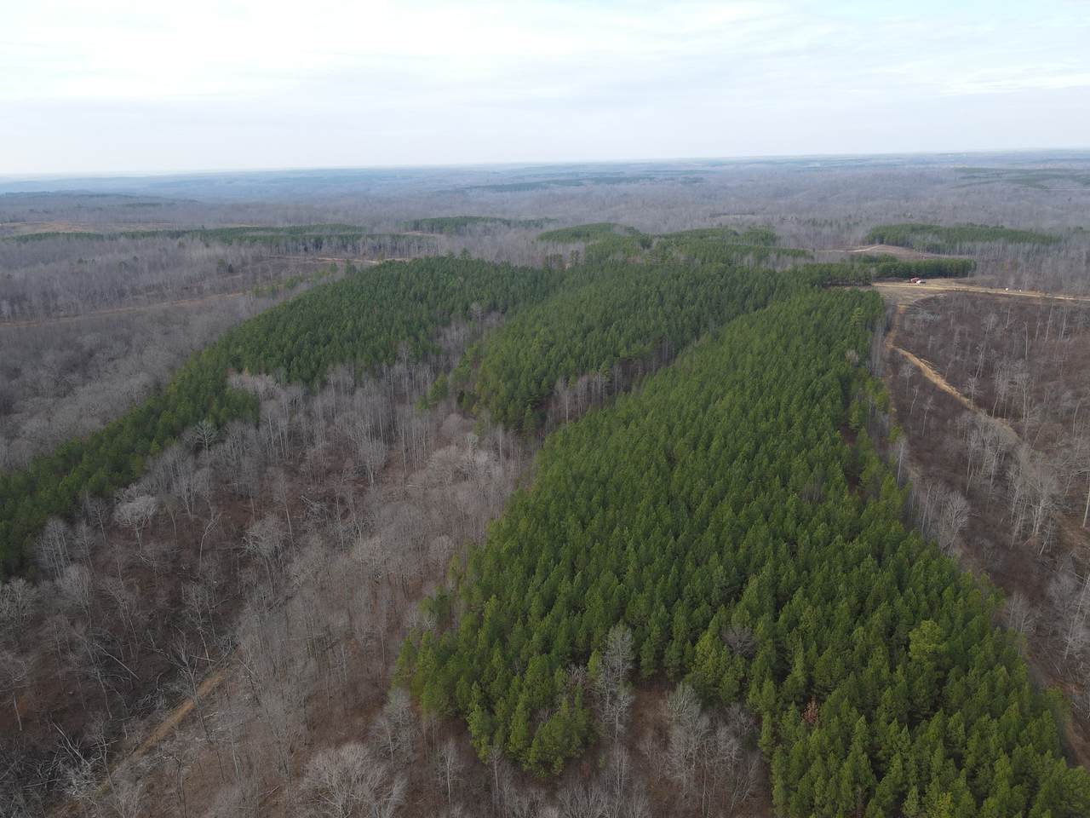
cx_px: 545
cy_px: 409
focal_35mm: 24
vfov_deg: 56.8
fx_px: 756
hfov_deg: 71.6
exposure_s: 1/200
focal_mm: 4.5
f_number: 2.8
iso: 100
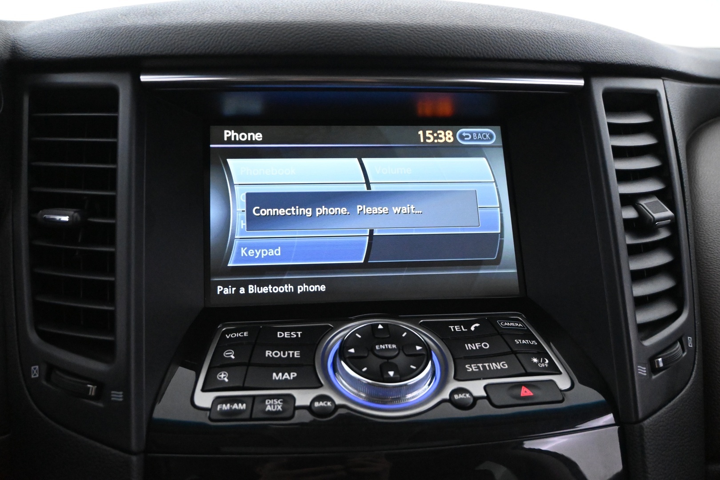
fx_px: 675
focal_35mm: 34
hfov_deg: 56.1
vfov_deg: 39.1
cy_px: 240
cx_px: 360
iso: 7200
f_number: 4
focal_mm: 22.5
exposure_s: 1/60
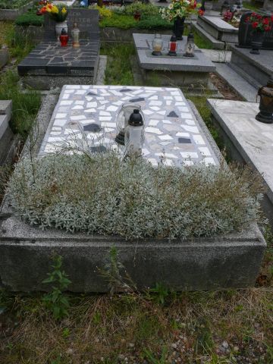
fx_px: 368
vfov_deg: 52.6
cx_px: 136
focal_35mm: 35
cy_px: 182
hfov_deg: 40.7
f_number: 4
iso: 100
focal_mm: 7.4
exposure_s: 1/200
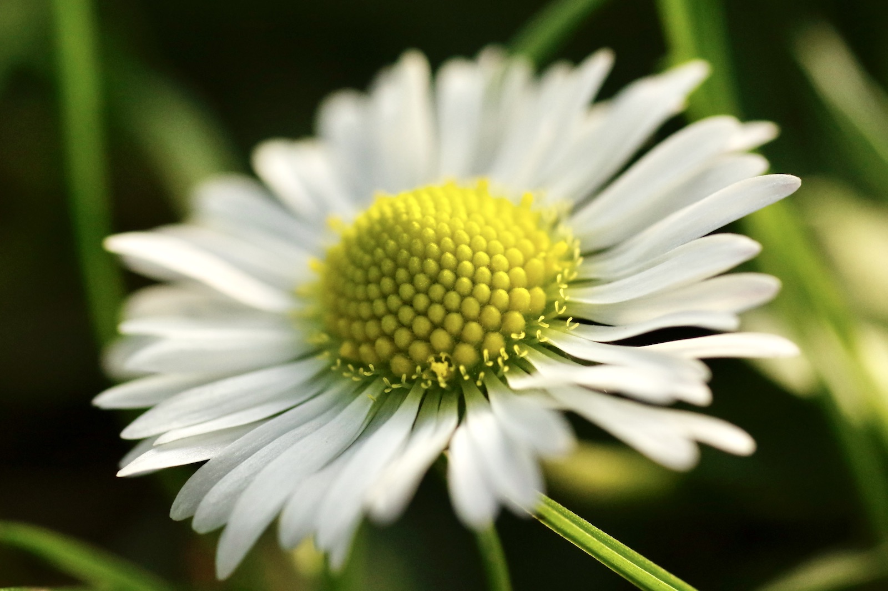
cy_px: 296
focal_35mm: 105
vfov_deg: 13.0
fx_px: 2588
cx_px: 444
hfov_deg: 19.5
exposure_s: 1/500
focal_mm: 70
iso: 1600
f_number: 6.3
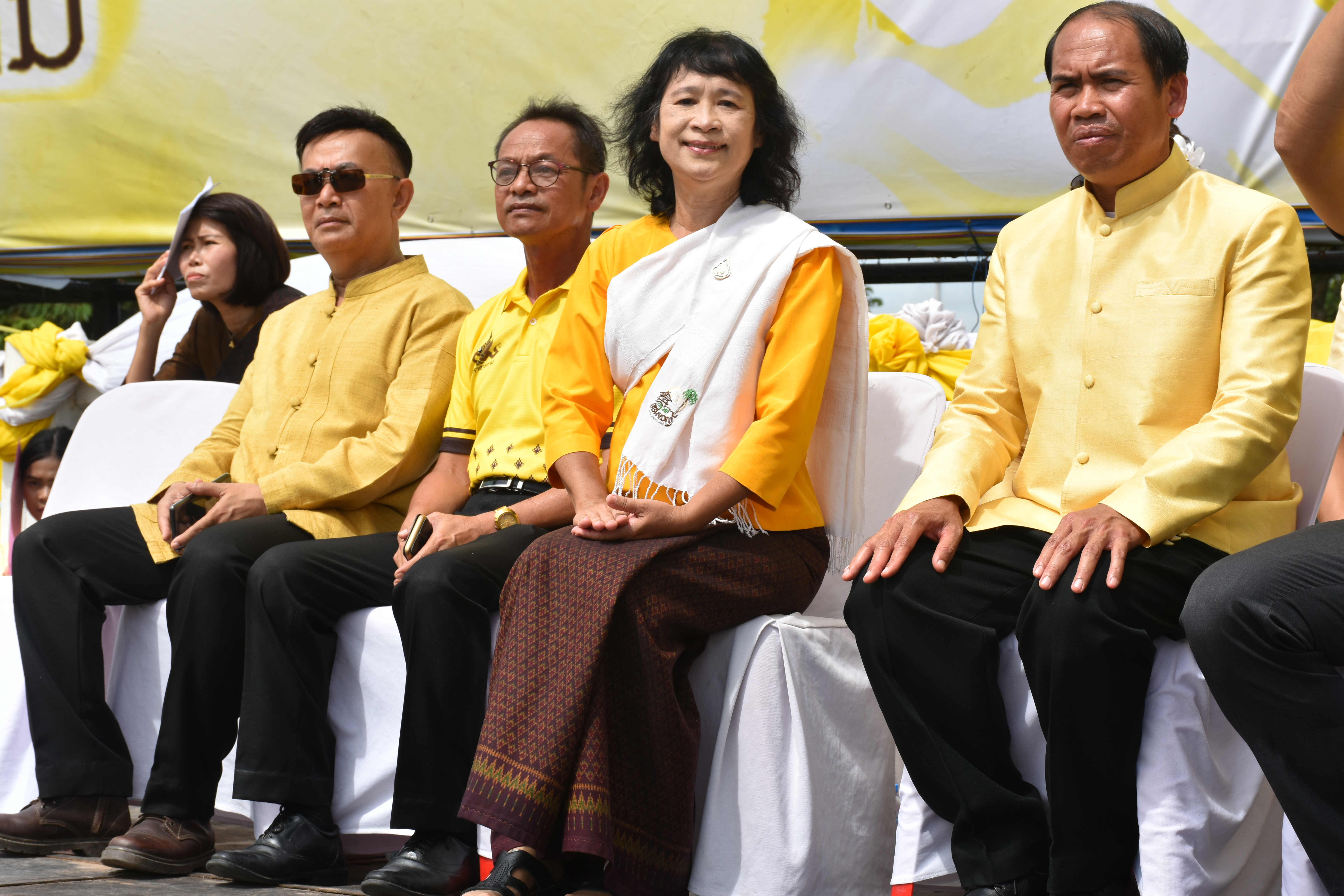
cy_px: 448
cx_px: 672
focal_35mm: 84
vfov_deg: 16.3
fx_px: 3136
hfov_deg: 24.2
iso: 200
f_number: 10
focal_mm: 56
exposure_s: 1/400
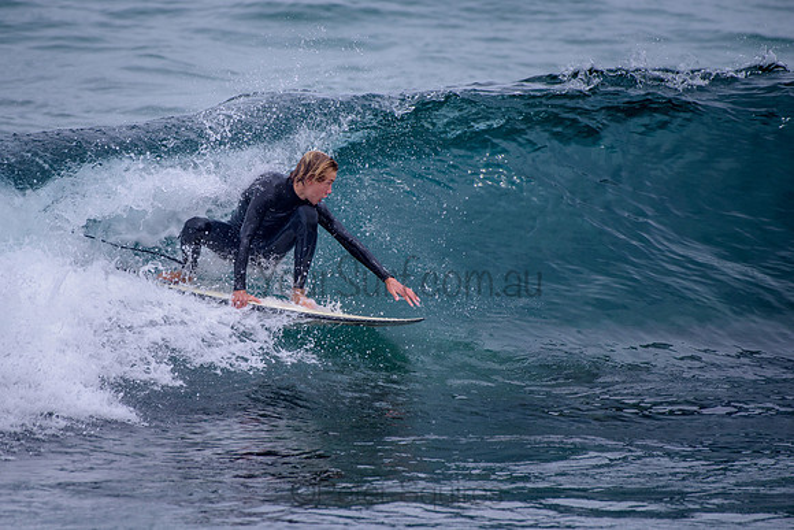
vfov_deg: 2.2
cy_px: 259
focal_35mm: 613
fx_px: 13524
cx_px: 307
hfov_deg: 3.4
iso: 180
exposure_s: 1/2000
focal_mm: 500
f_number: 5.6
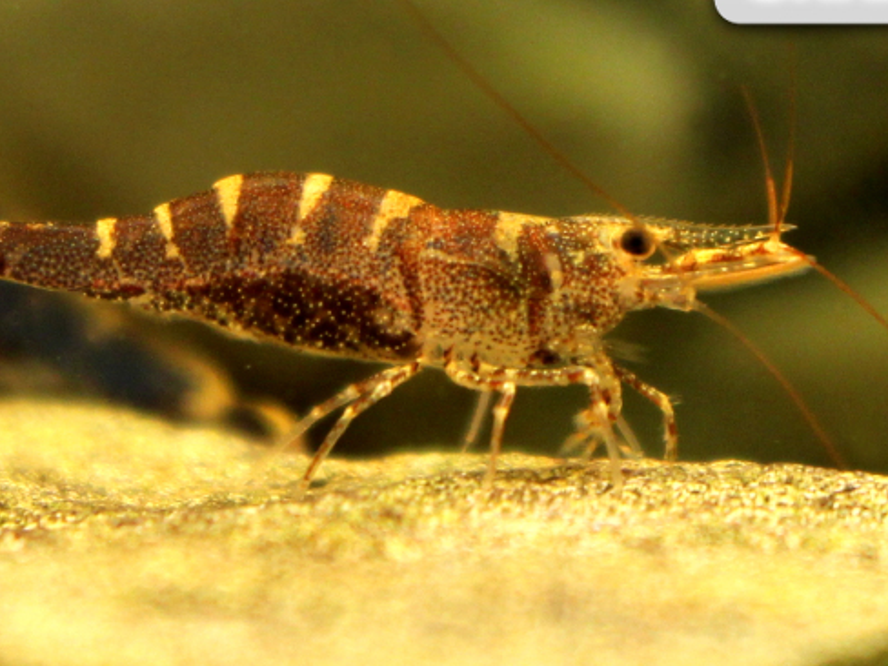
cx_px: 377
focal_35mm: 59
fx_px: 1514
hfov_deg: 32.6
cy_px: 273
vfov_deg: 24.8
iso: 80
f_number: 3.2
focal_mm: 6
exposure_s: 1/40
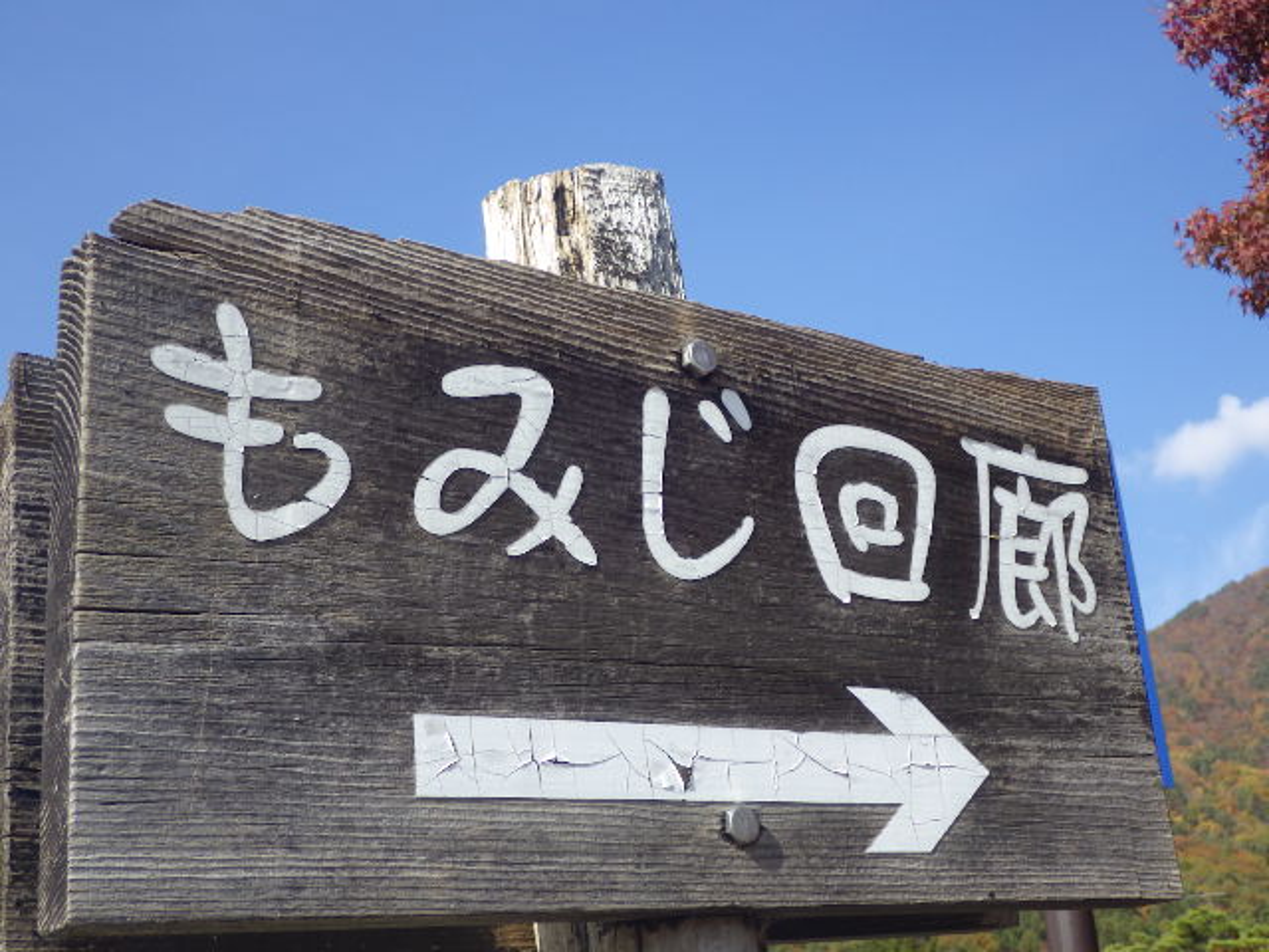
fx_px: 1723
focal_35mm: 47
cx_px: 634
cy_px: 476
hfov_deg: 40.4
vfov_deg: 30.9
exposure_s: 1/500
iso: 125
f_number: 4.2
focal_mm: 8.4
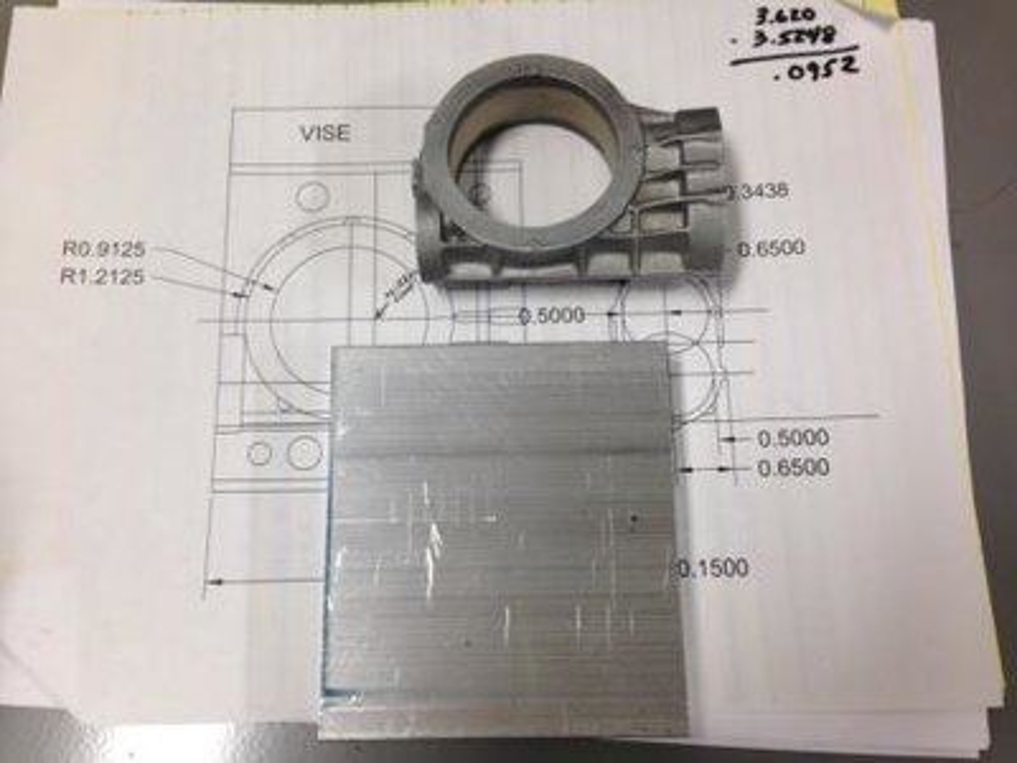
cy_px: 382
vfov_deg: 42.9
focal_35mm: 33
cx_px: 508
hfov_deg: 55.4
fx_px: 970
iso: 50
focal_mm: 4.12
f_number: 2.4
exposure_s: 1/30
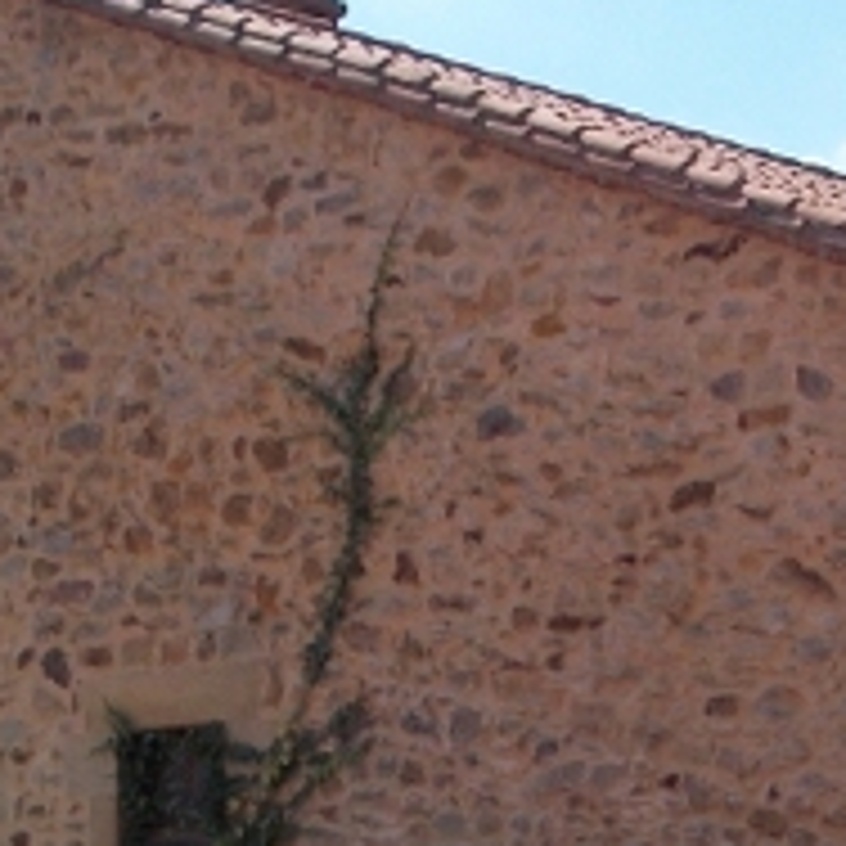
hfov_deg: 11.8
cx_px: 486
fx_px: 4092
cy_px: 974
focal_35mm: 148
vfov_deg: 11.6
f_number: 8.8
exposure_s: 1/160
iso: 80
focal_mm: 6.3
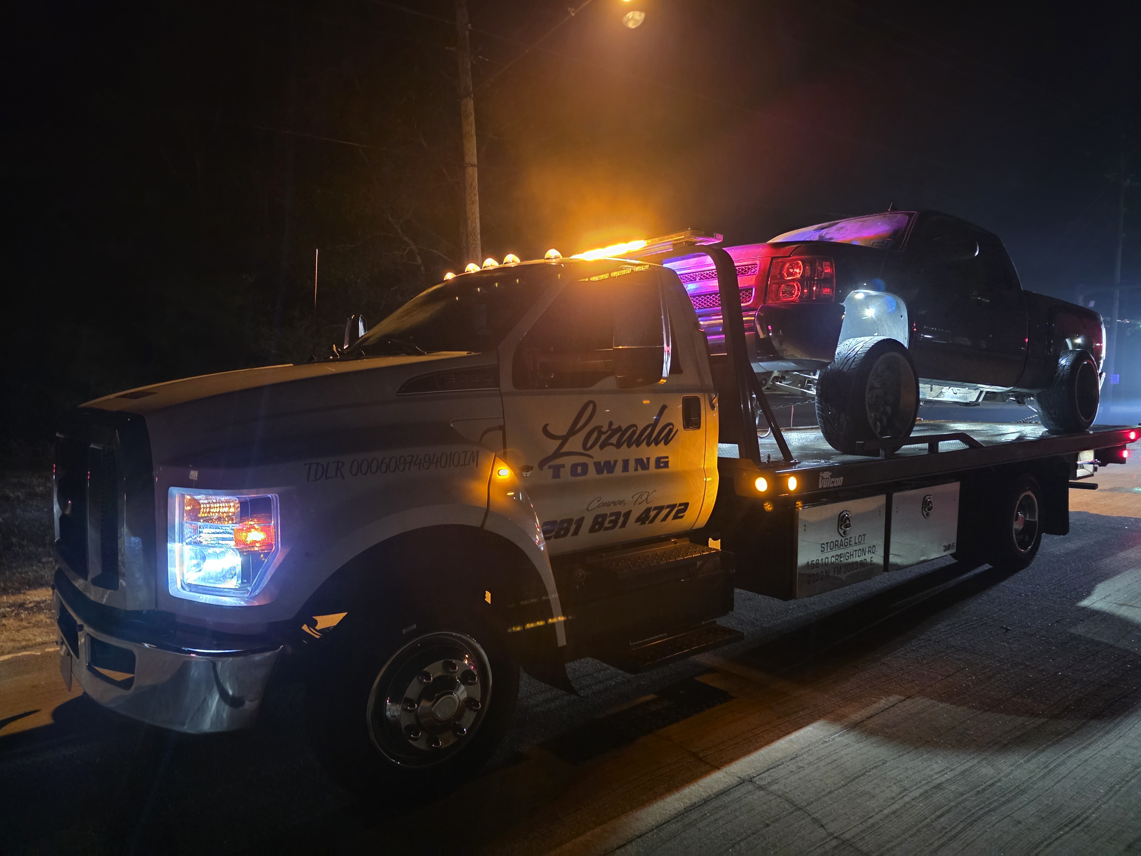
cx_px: 570
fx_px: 758
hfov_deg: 73.9
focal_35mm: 23
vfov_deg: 58.9
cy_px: 428
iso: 1250
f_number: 1.7
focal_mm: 6.3
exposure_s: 1/40
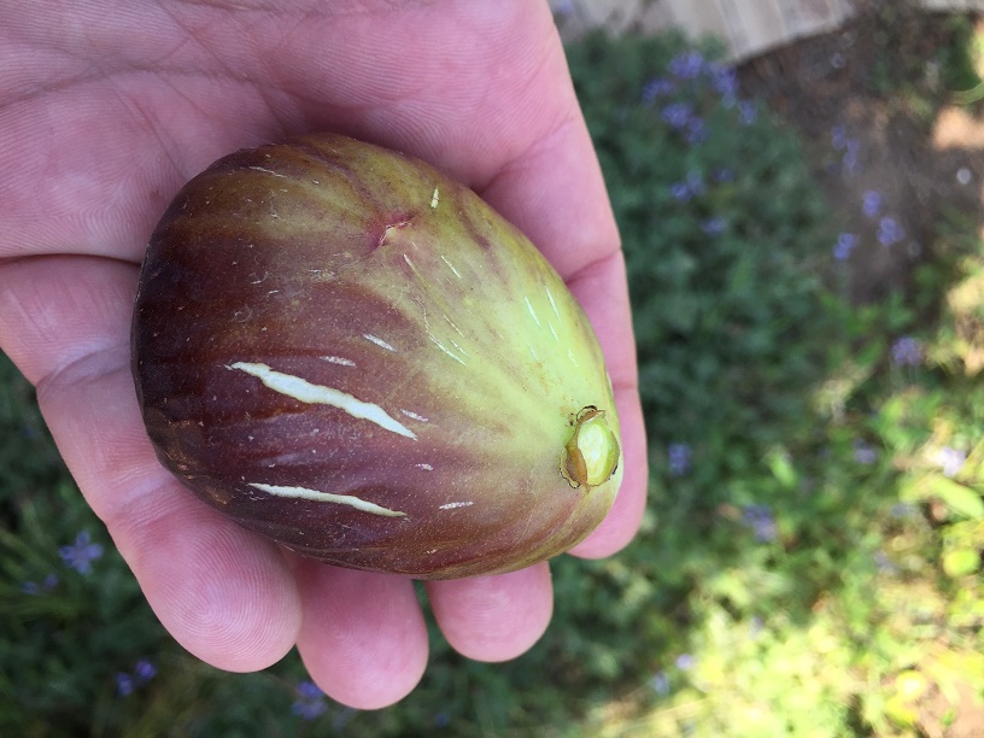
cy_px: 369
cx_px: 492
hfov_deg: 61.7
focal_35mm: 29
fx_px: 824
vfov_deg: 48.2
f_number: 2.2
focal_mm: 4.15
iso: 32
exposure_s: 1/243
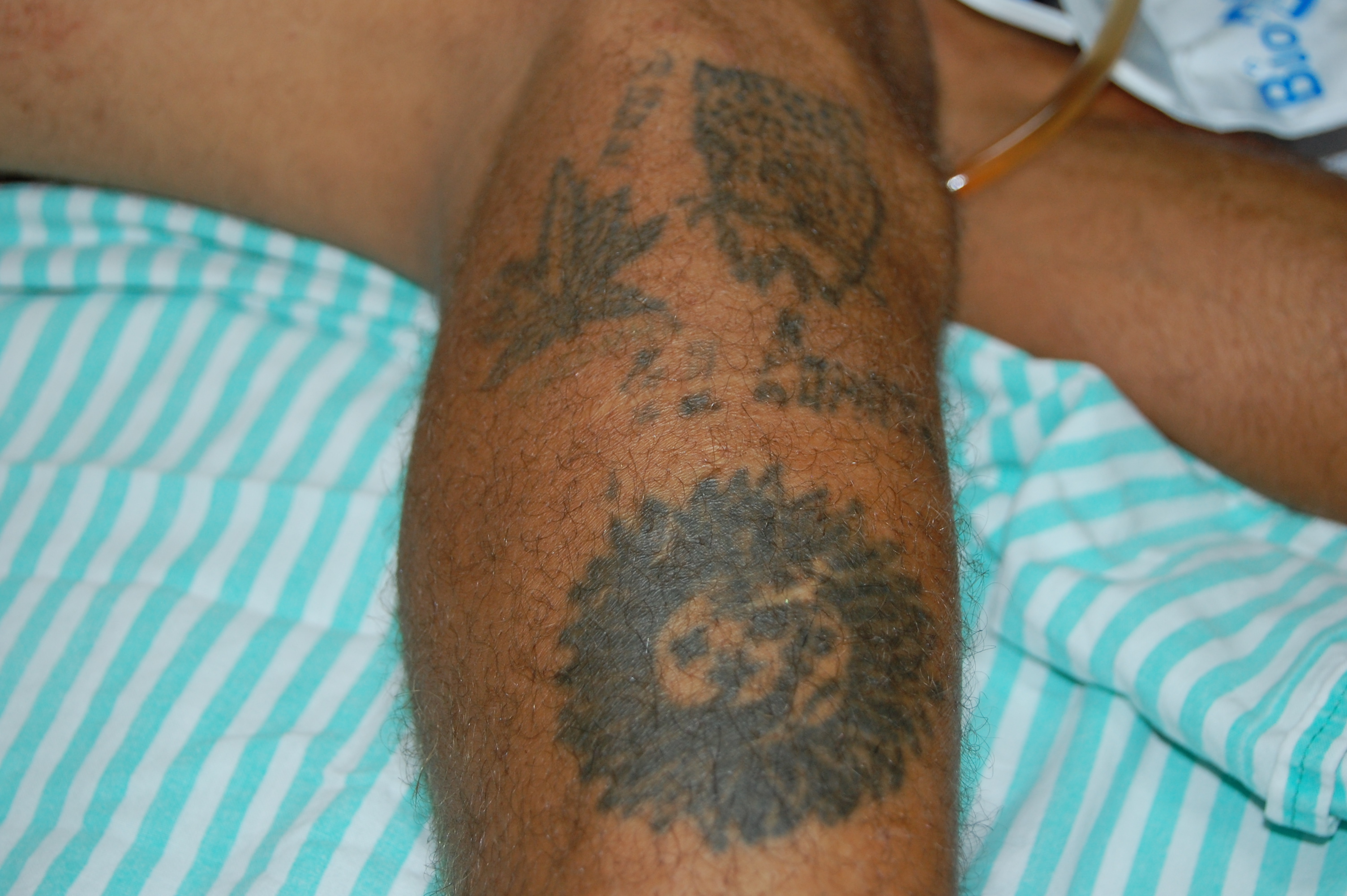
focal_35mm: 72
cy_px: 448
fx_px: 2692
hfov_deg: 28.1
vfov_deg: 18.9
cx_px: 674
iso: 400
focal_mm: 48
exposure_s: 1/60
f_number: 5.6
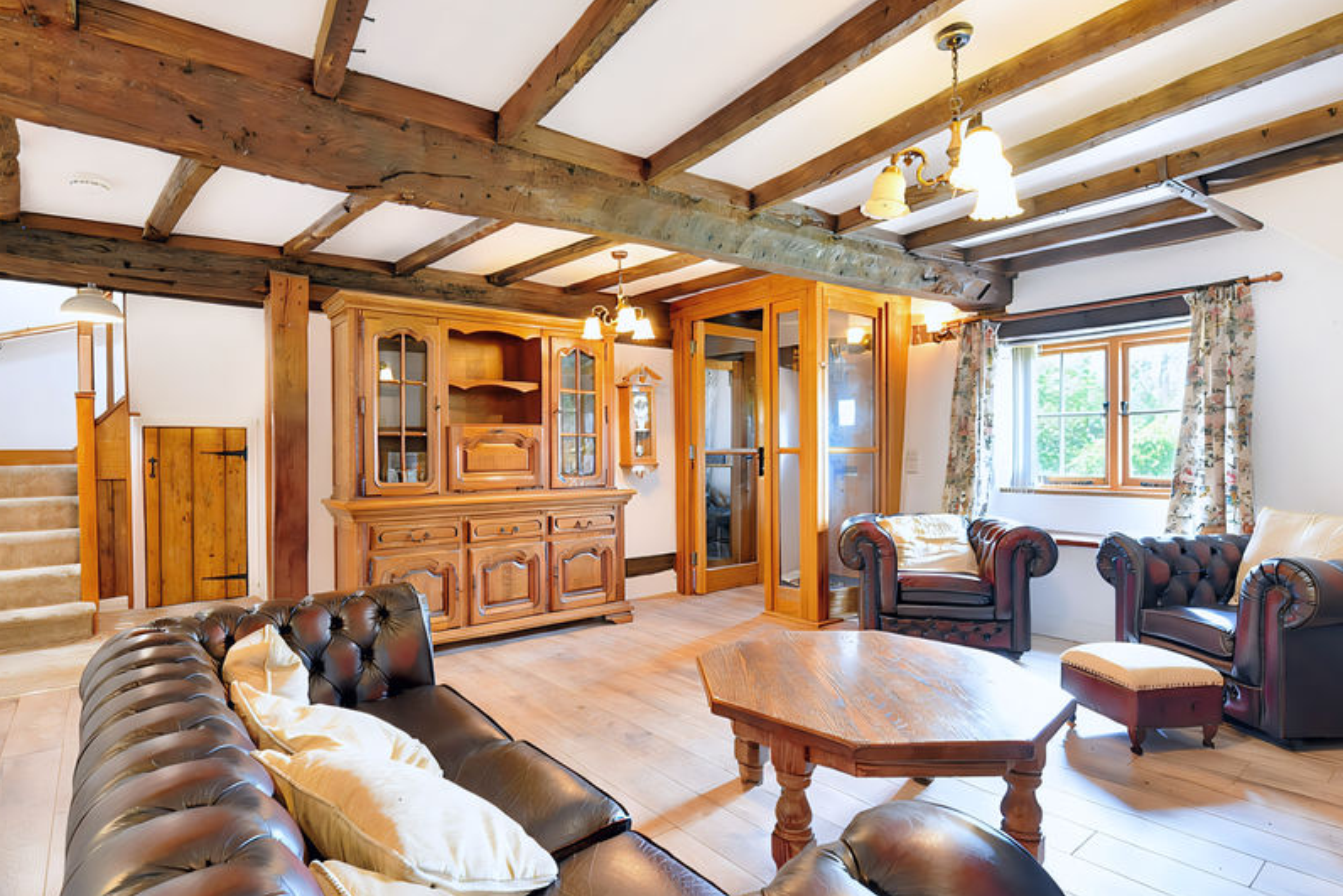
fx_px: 672
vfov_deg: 67.4
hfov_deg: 89.8
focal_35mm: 18
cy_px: 465
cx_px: 614
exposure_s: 1/15
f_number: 6.3
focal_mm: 14
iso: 250
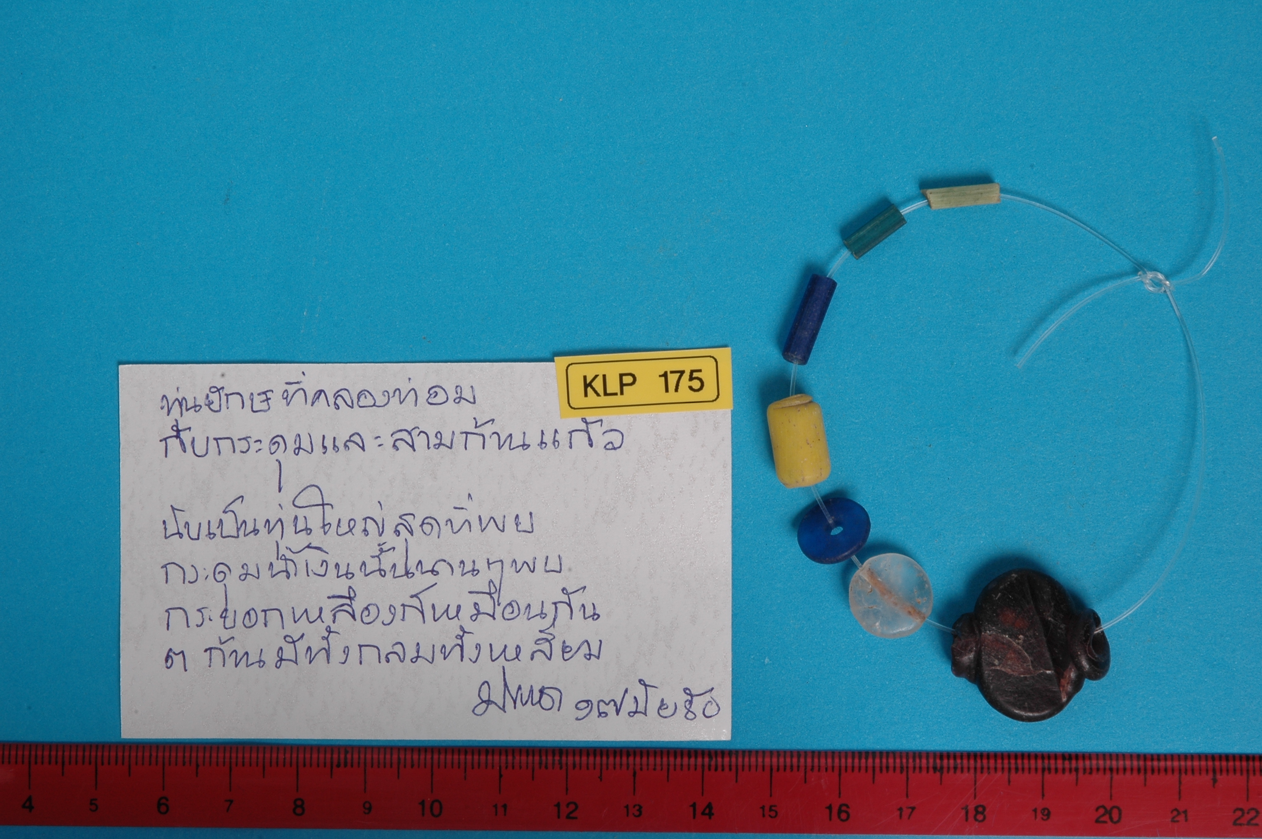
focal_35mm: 93
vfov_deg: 14.7
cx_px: 631
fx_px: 3257
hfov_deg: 21.9
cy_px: 420
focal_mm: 62
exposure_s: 1/4
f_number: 29
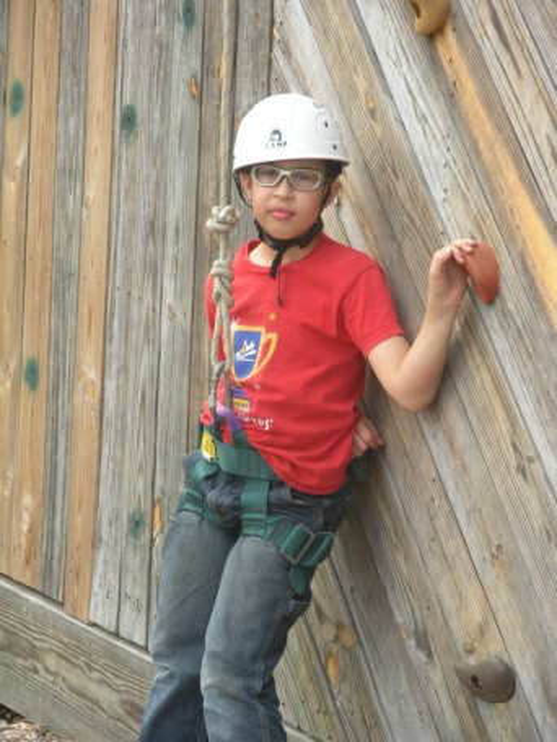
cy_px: 371
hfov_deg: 10.0
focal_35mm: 149
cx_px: 278
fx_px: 3197
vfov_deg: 13.3
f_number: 5.4
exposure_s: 1/115
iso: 169
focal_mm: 26
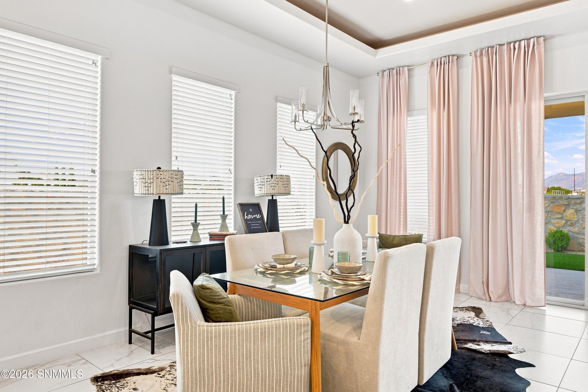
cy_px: 196
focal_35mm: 26
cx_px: 294
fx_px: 416
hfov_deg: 70.4
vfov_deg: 50.4
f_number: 7.1
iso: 640
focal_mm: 17
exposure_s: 1/1000
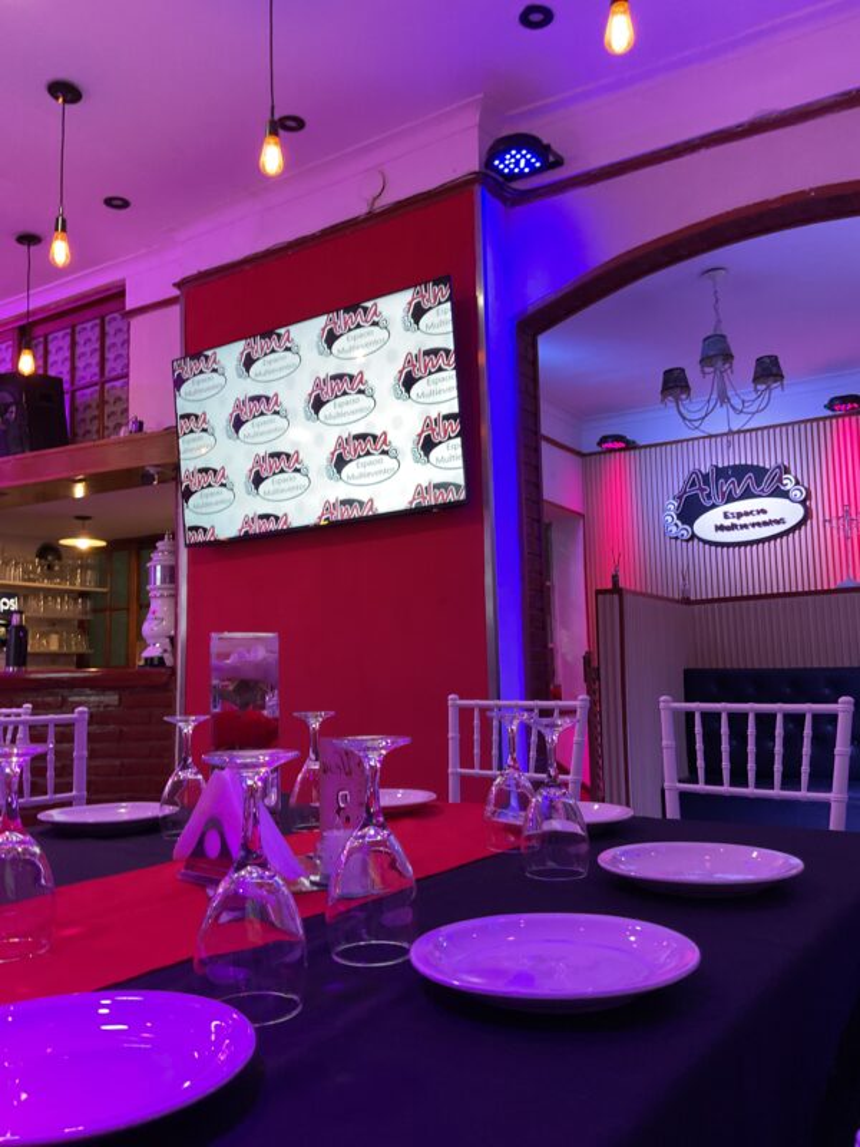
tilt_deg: +5.7
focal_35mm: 29
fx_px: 961
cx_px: 430
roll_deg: +2.1
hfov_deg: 48.2
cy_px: 574
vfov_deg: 61.7
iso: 320
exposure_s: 1/40
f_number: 1.8
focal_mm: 3
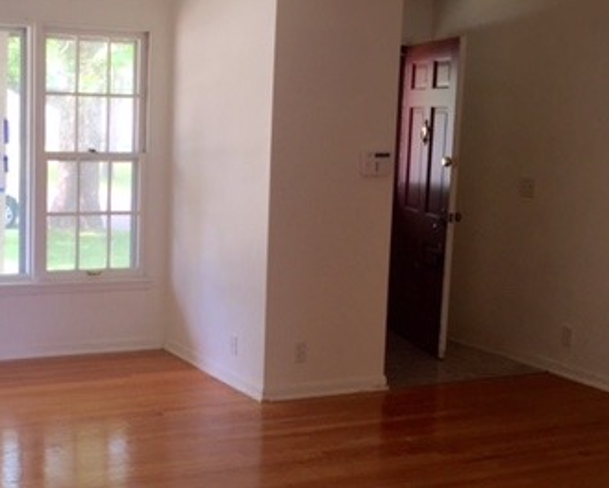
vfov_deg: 27.7
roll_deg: -1.5
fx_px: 992
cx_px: 161
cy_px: 253
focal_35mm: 55
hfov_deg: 33.5
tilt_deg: -8.6
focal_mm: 4.15
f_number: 2.2
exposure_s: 1/60
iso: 32
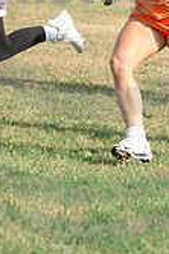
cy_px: -30
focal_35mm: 469
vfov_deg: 4.4
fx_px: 3309
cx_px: 93
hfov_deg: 2.9
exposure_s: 1/1250
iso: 250
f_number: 4.5
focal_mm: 135
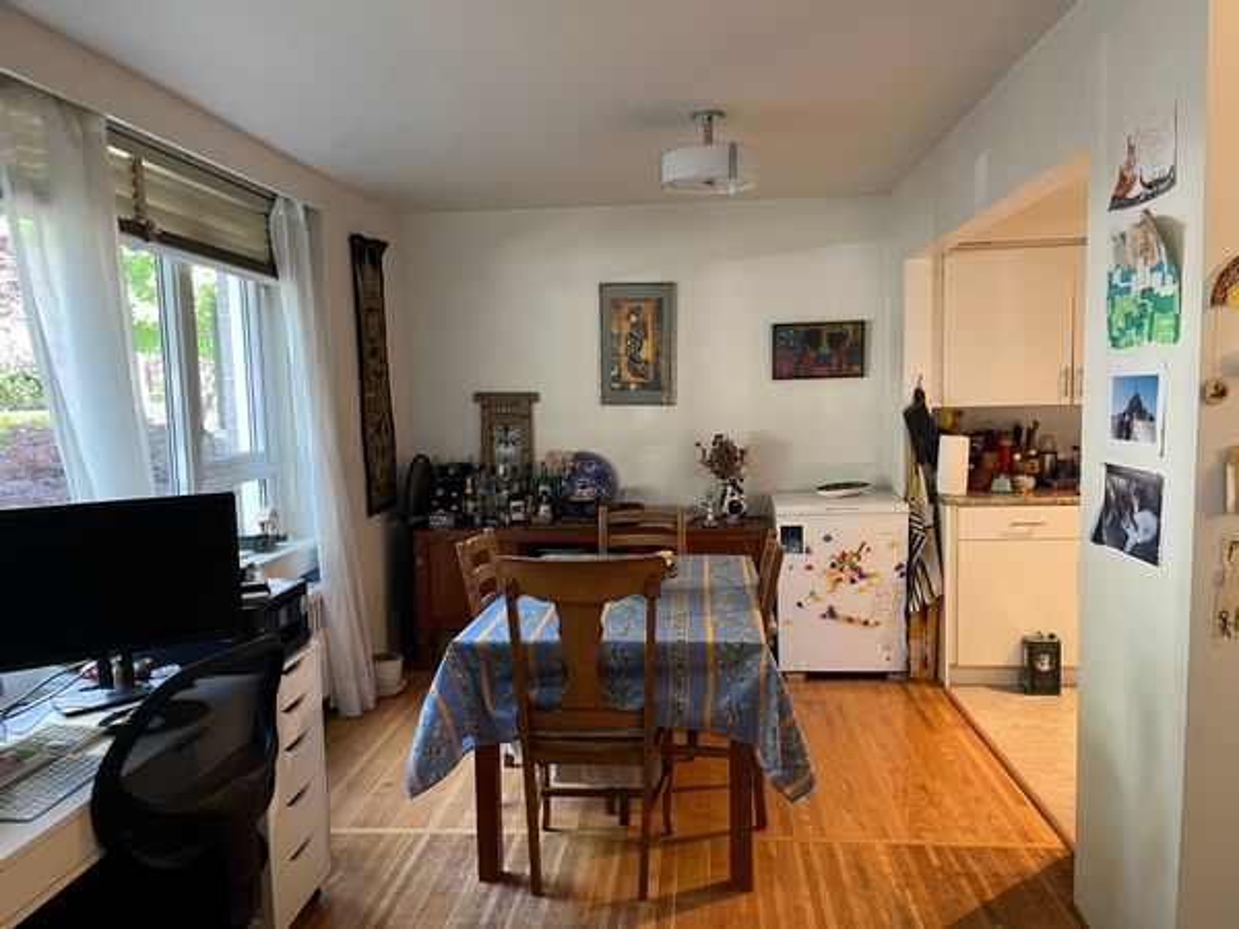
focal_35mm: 26
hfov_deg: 67.3
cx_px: 620
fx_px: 931
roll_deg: +1.9
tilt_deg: -5.5
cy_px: 464
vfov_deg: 53.1
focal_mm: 5.1
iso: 160
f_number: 1.6
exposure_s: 1/60
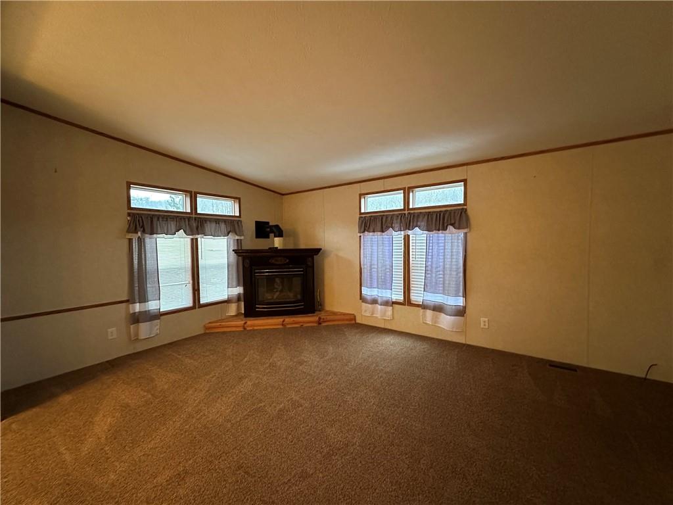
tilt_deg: -2.1
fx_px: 272
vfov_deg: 85.7
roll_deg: +0.7
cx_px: 336
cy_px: 252
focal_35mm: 14
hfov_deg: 102.1
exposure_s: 1/60
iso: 640
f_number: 2.2
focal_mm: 2.22
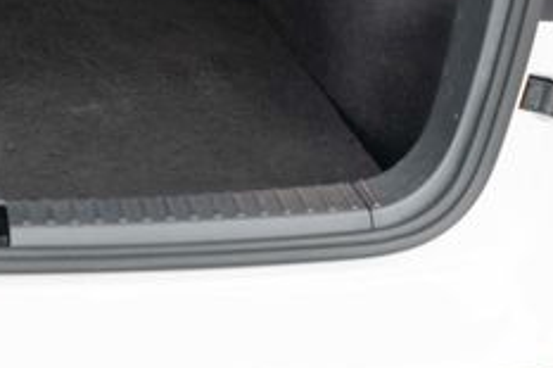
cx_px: -33
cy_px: -101
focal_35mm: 77
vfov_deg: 16.8
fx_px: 1182
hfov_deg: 24.8
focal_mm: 28
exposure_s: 1/50
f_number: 3.2
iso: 800
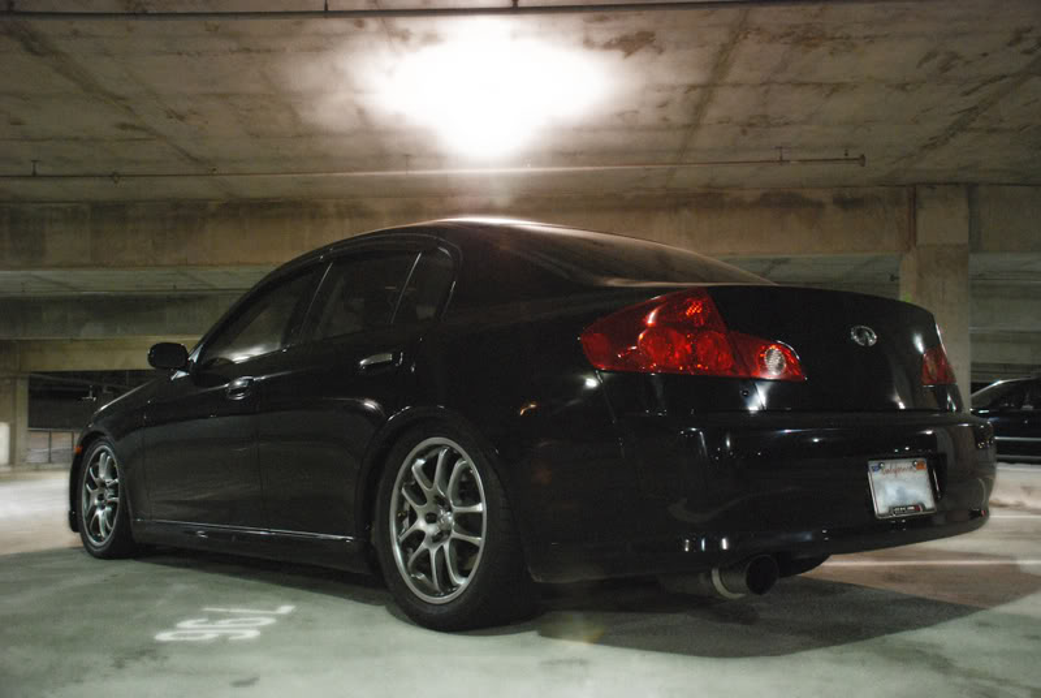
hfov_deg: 53.1
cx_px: 520
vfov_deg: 37.0
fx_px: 1043
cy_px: 349
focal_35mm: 36
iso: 1600
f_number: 4
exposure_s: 1/20
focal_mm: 24
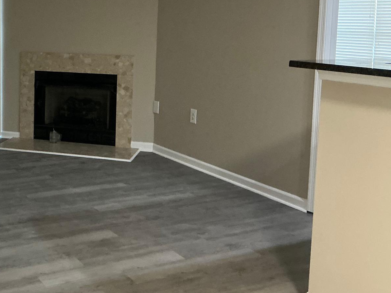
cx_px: 69
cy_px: 74
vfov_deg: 29.8
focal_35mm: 48
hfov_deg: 38.0
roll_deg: -0.9
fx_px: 542
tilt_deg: -5.9
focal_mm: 3
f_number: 1.8
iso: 200
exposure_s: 1/40
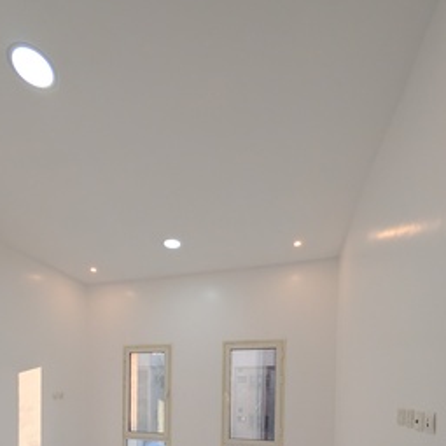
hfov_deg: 77.5
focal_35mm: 19
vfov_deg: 65.6
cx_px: 200
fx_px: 277
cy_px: 394
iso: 100
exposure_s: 1/348
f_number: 1.7
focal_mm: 2.02
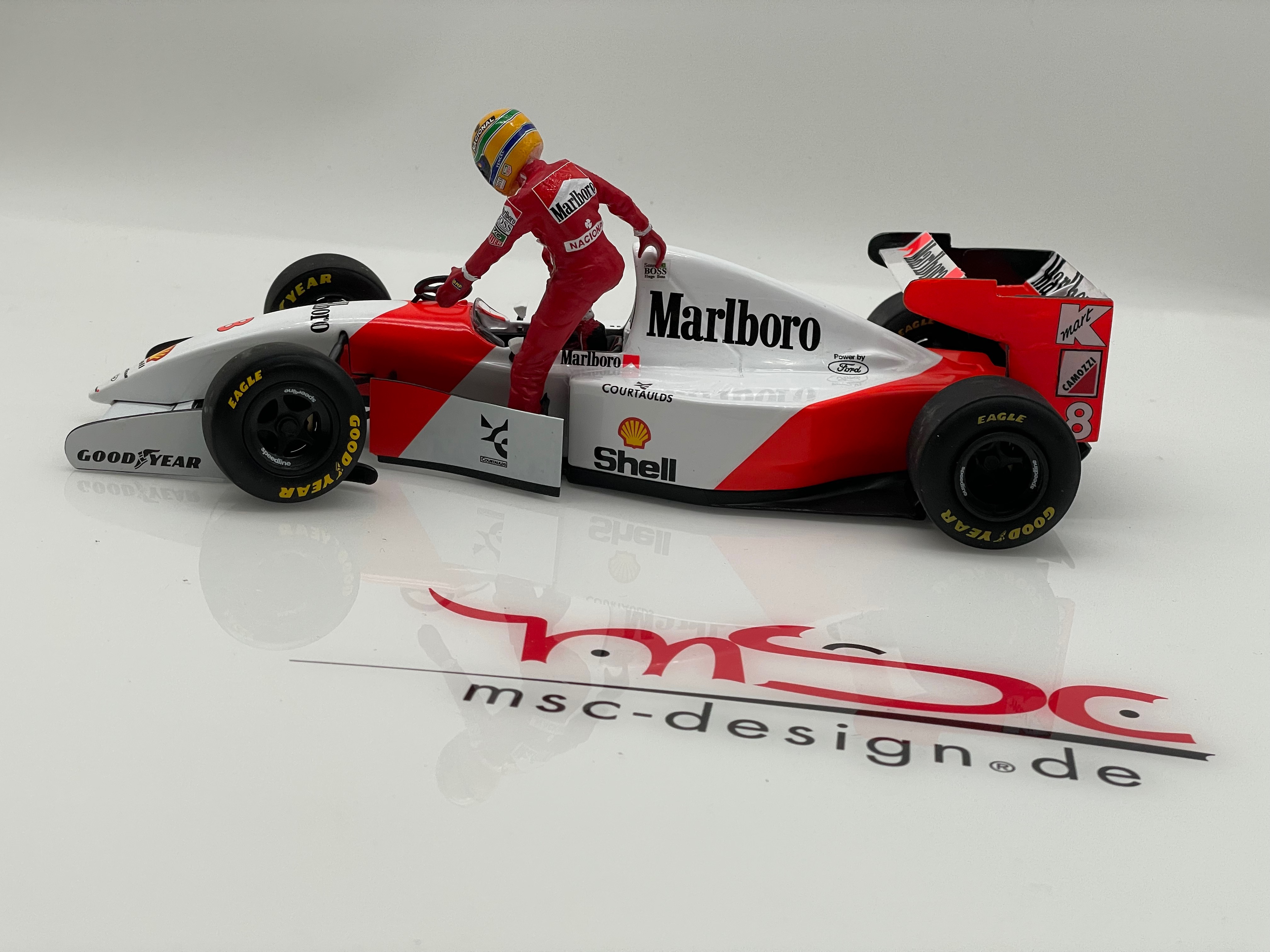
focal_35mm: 52
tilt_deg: -17.0
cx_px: 635
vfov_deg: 28.0
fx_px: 1908
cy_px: 476
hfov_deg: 36.8
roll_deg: -5.2
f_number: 2
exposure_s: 1/150
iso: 64
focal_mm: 6
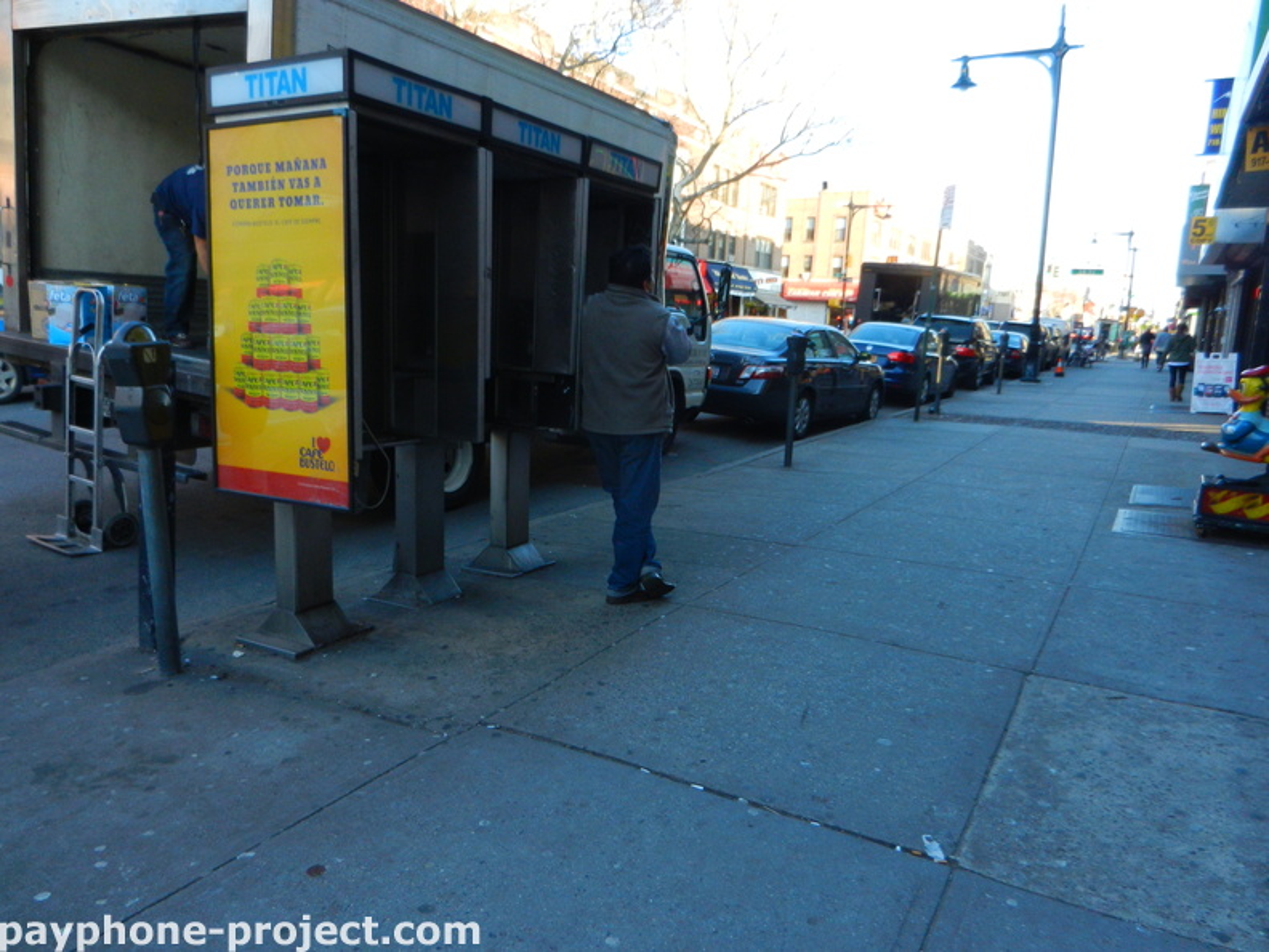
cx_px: 634
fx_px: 916
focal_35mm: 25
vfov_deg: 54.9
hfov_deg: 69.4
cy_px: 476
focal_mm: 4.5
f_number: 3.5
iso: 280
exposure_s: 1/250
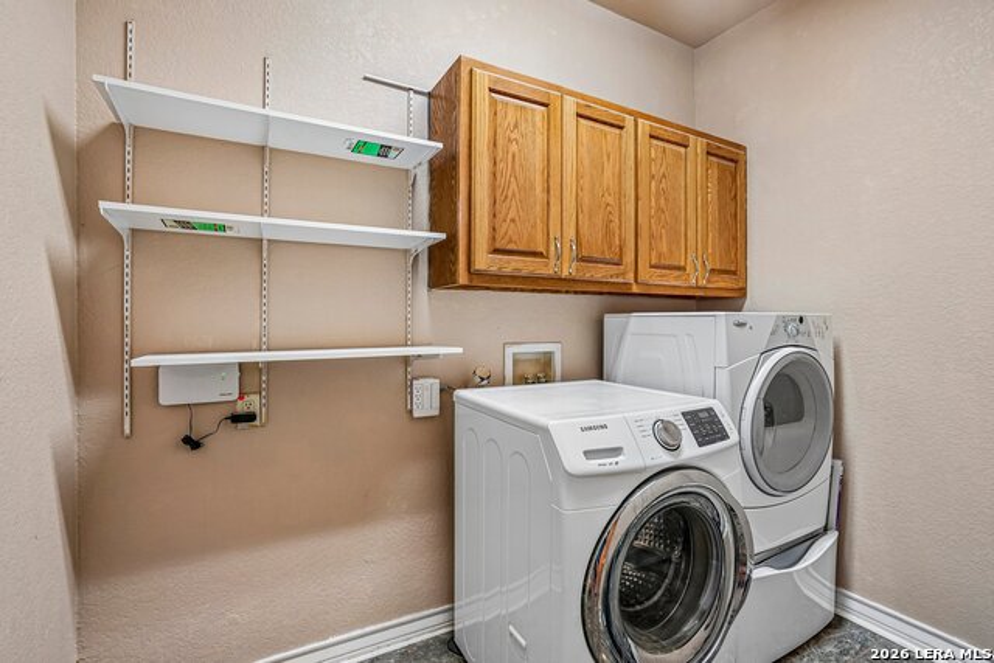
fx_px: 442
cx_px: 497
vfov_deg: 73.8
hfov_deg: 96.7
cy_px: 332
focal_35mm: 16
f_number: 8
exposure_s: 1/10
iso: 400
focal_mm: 16
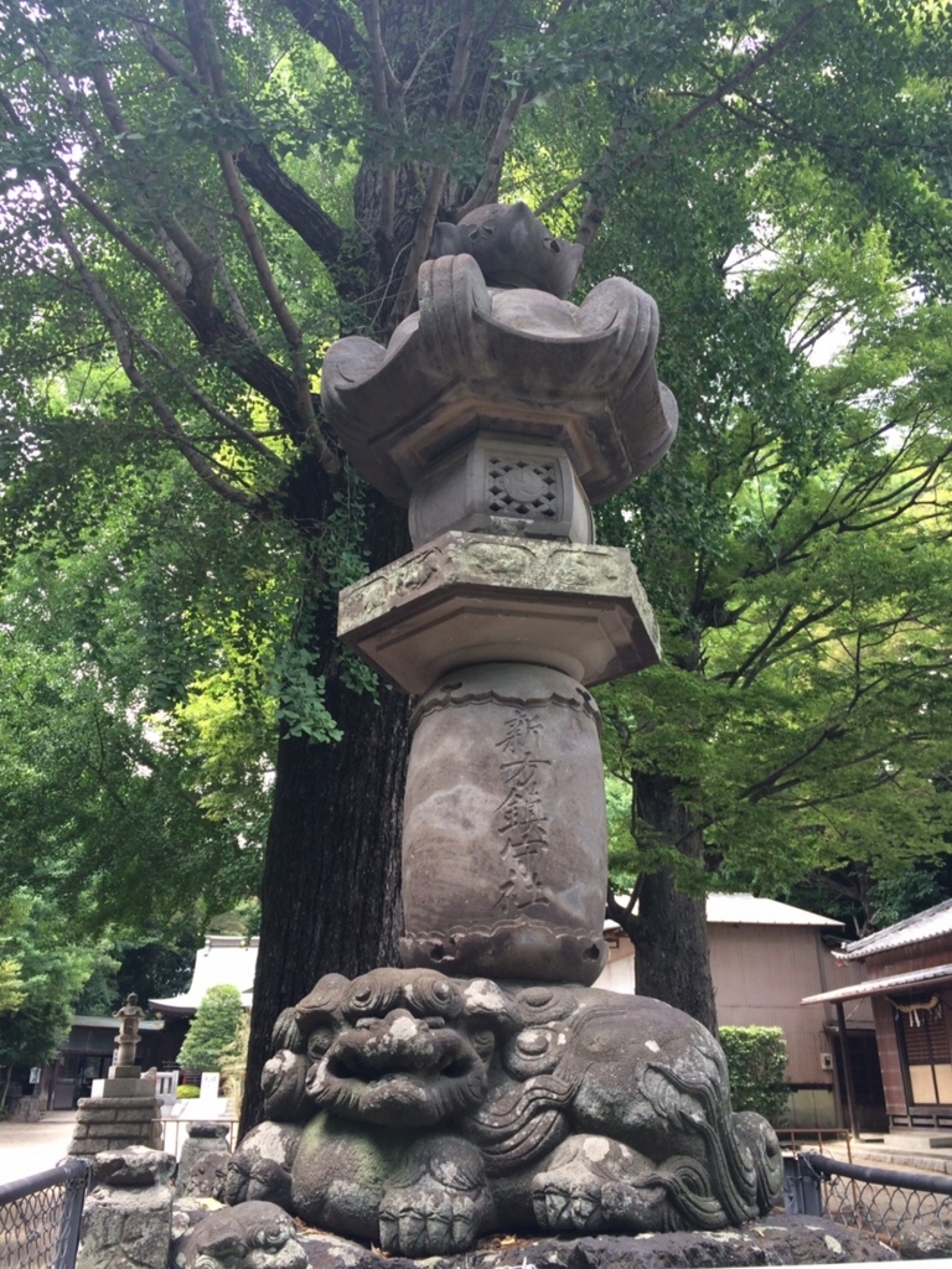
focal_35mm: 29
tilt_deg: +21.4
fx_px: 1063
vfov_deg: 61.7
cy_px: 634
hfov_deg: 48.2
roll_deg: +1.8
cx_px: 476
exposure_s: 1/160
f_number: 2.2
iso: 32
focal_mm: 4.15
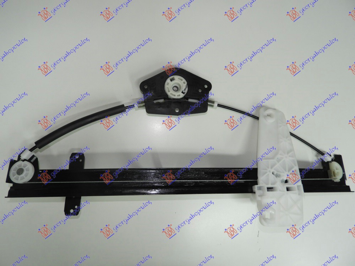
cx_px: 178
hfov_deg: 71.6
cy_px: 133
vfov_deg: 56.8
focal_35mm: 24
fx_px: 246
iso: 125
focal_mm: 4.3
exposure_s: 1/30
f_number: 3.3
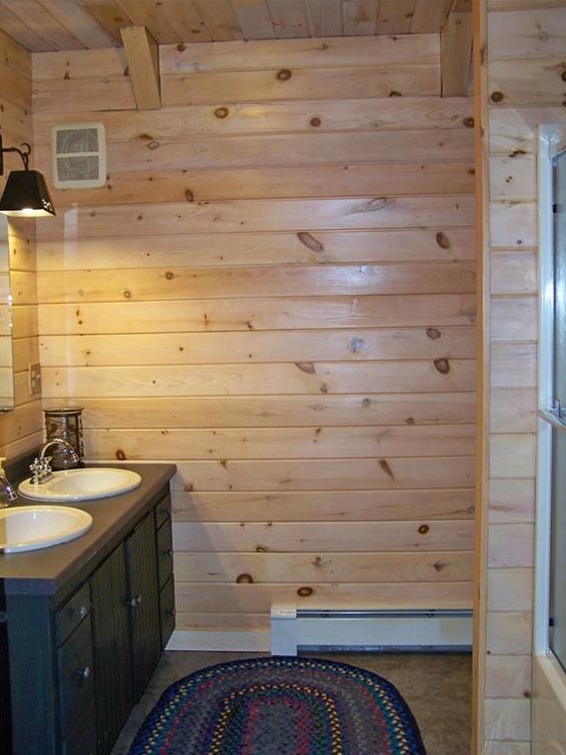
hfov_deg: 37.7
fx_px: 828
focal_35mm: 38
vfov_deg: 49.0
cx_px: 289
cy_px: 387
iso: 200
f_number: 2.8
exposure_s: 1/30
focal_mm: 6.75
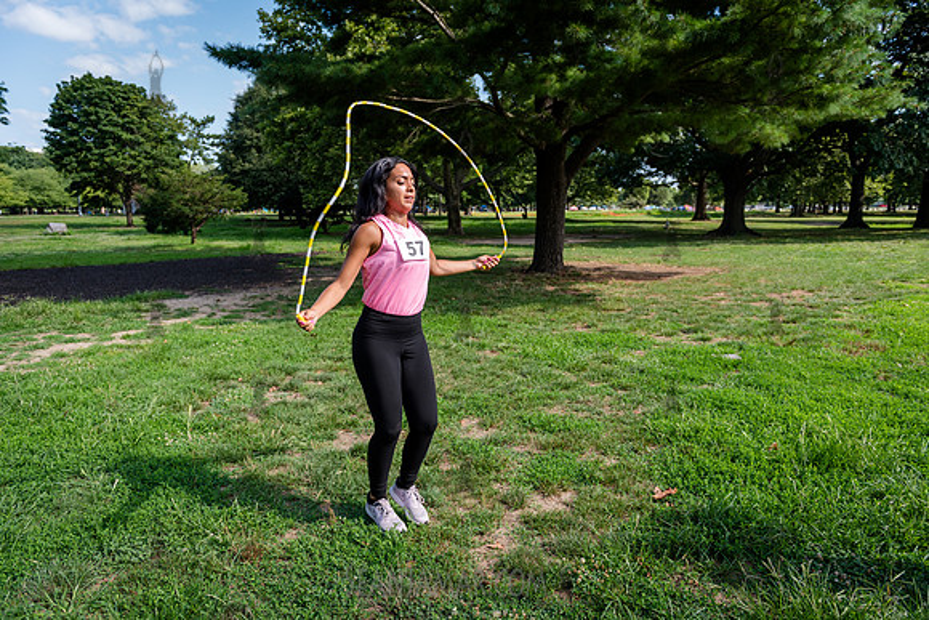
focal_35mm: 24
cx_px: 464
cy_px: 310
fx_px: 619
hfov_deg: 73.7
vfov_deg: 53.2
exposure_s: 1/1000
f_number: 3.2
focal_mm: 24
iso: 200
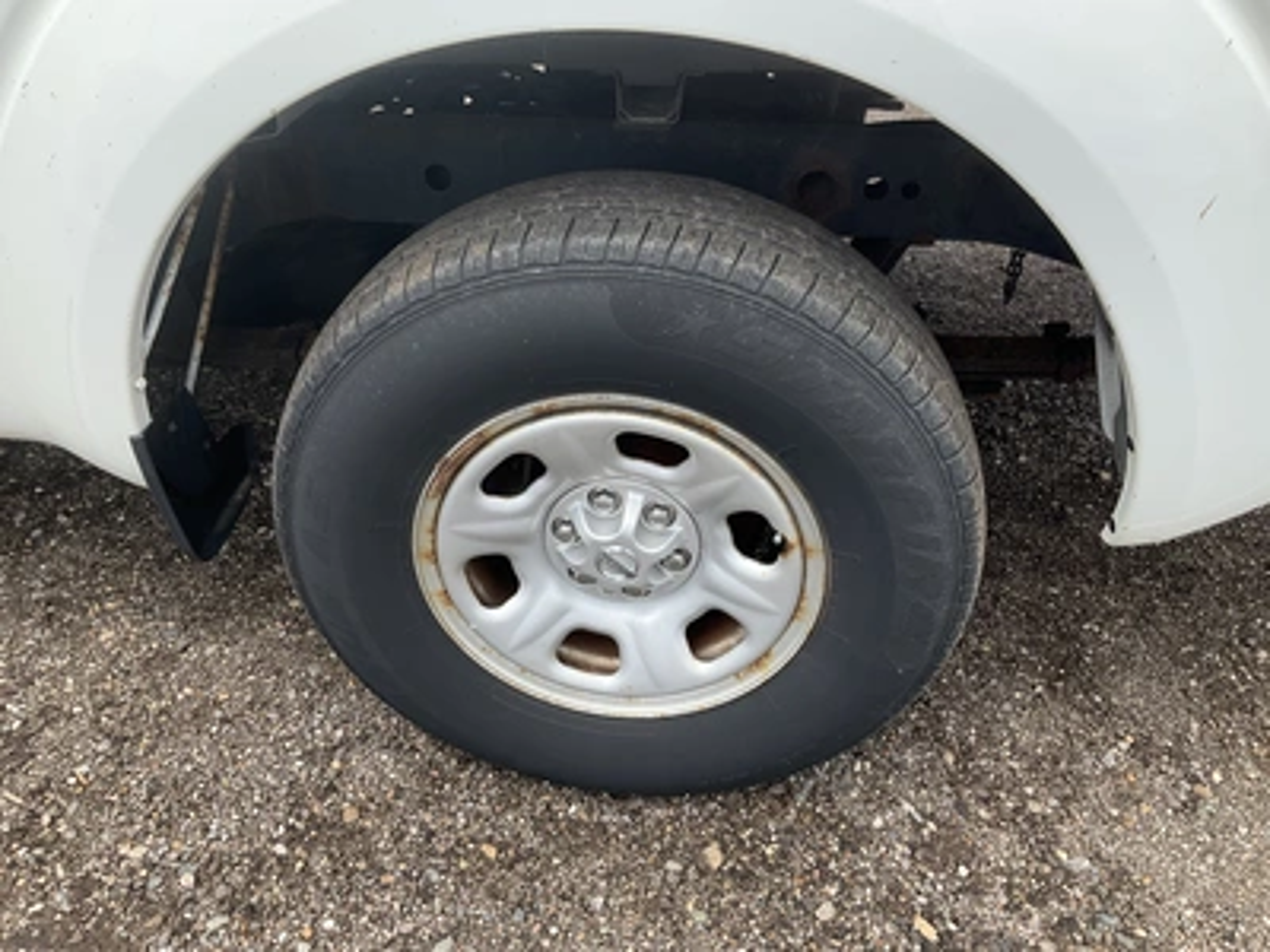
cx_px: 635
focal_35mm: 29
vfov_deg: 48.2
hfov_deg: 61.7
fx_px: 1064
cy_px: 476
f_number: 1.8
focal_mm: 3
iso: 25
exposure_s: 1/770
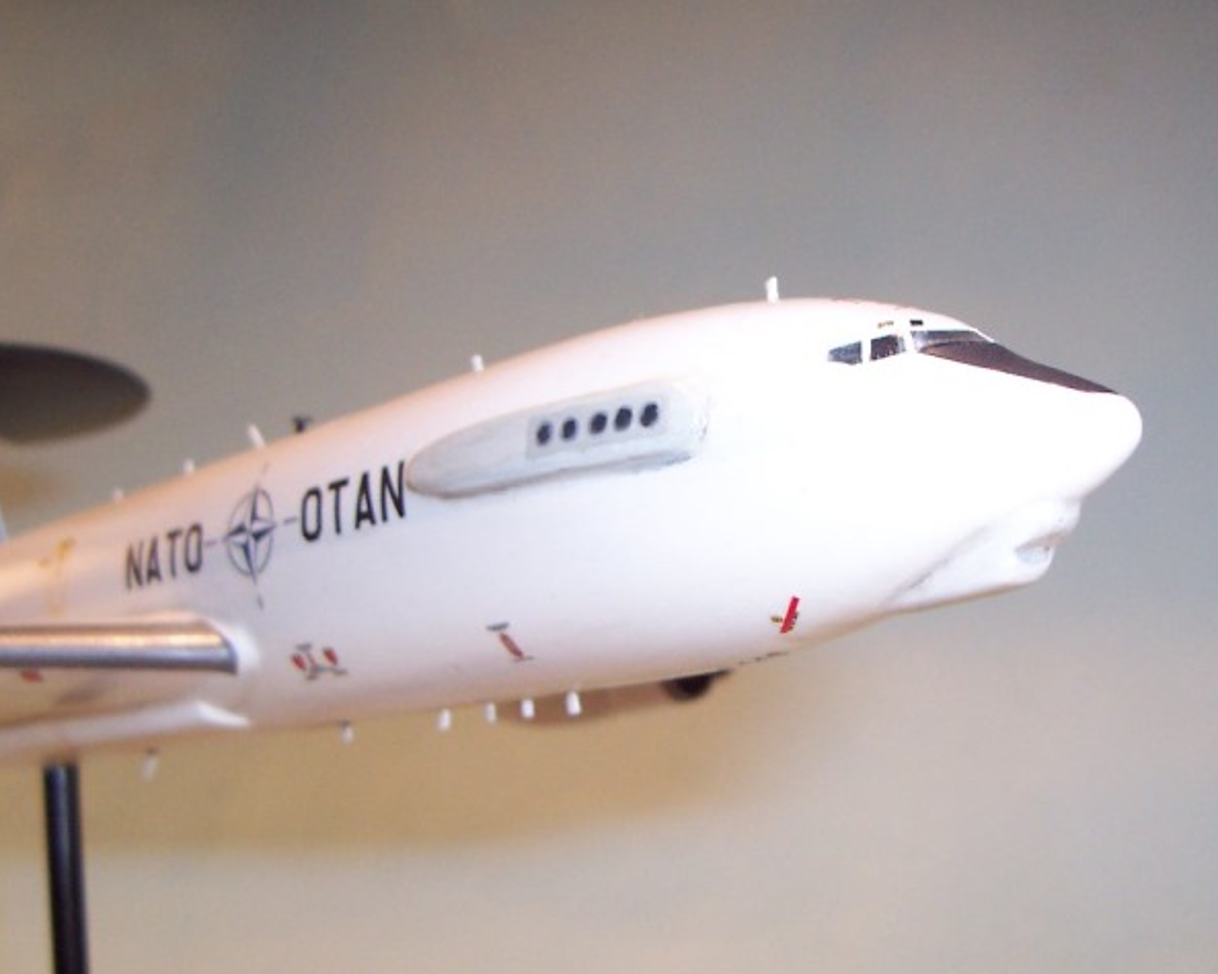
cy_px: 487
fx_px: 1405
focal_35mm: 39
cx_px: 573
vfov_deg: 38.2
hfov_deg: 46.8
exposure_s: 1/60
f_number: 2.8
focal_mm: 5.6
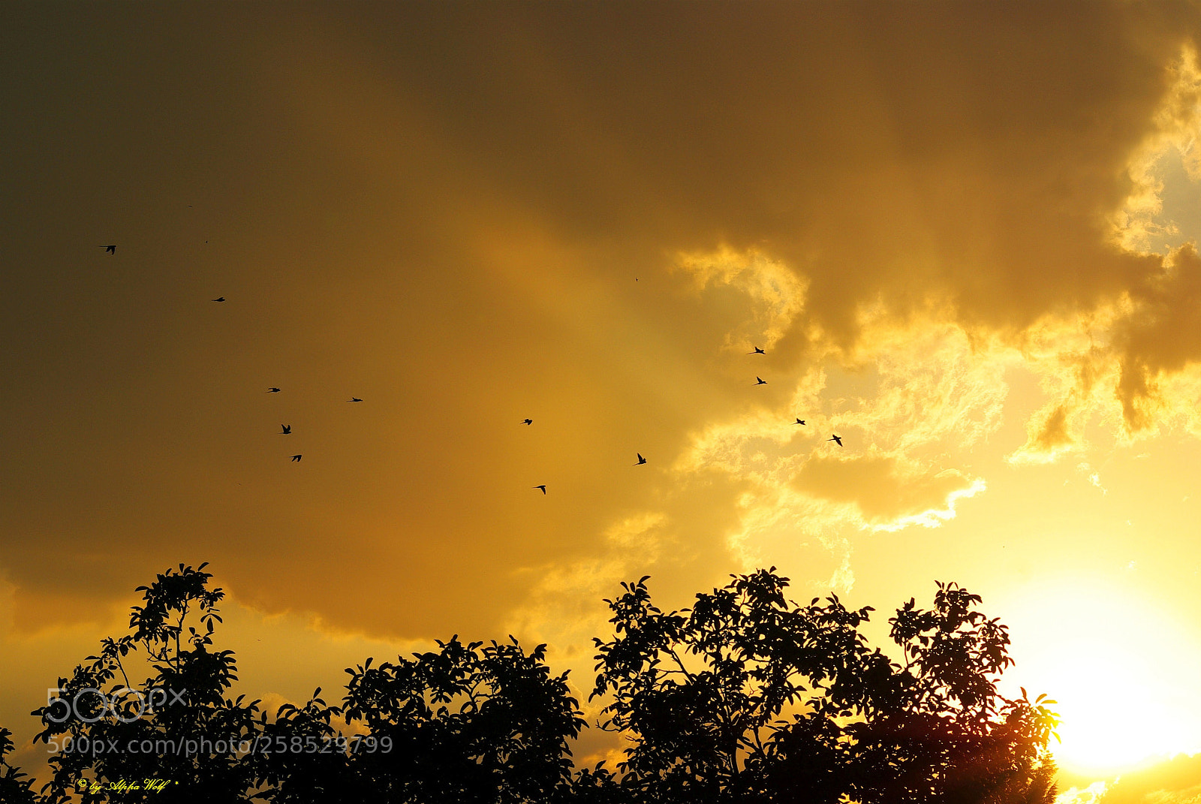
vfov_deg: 13.1
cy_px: 402
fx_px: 3507
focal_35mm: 105
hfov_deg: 19.4
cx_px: 600
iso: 100
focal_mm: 70
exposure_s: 1/500
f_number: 8
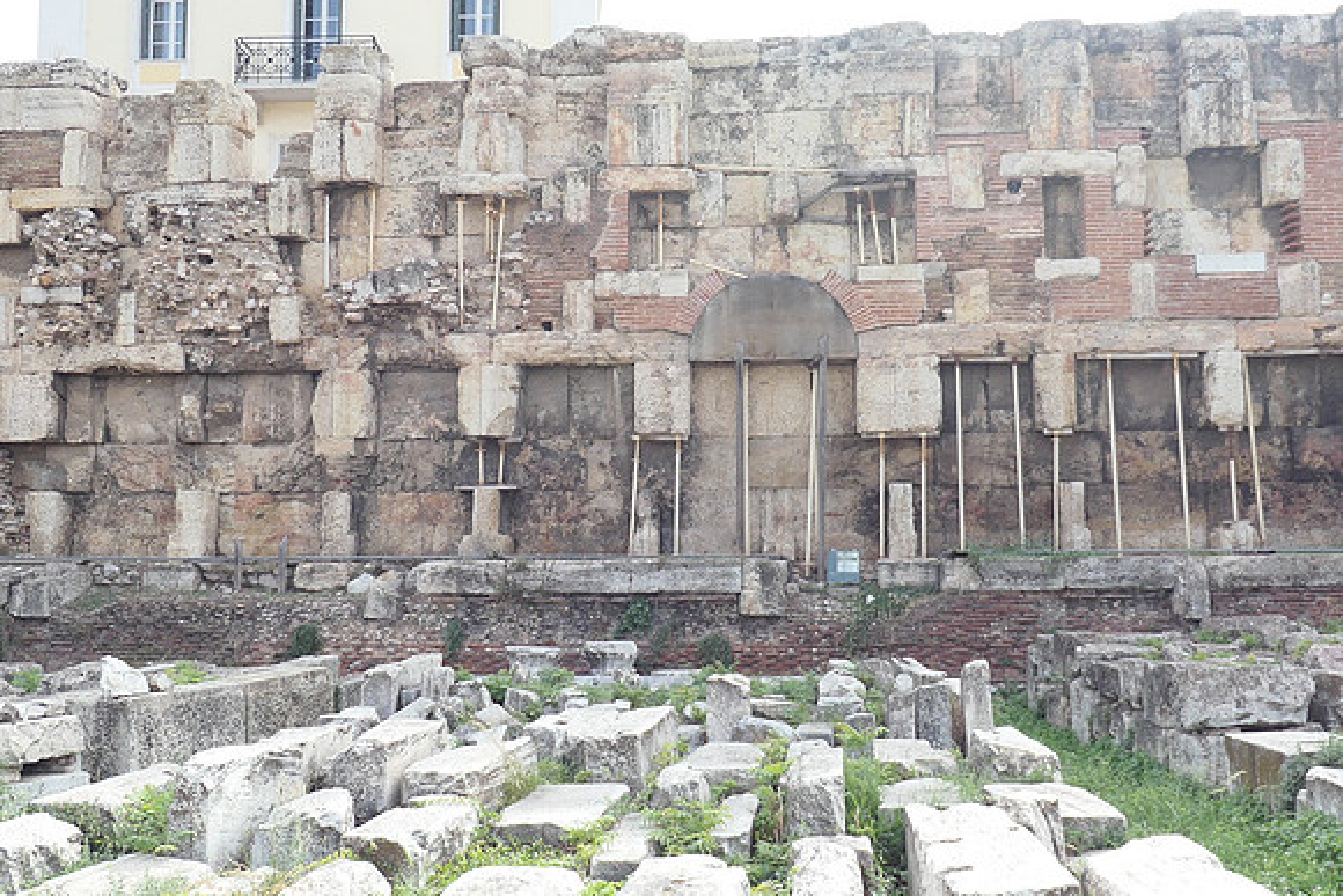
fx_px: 1343
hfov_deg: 53.1
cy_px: 448
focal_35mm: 36
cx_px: 672
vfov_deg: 36.9
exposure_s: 1/1000
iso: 400
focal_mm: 8.8
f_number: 3.3
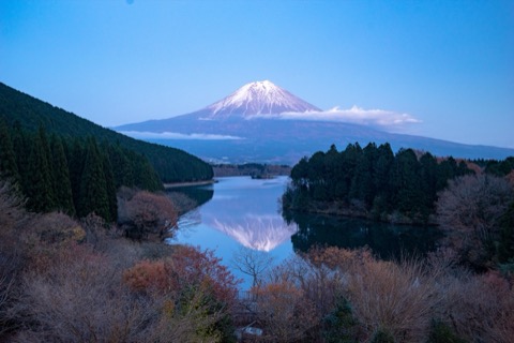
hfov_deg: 61.9
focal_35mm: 30
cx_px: 257
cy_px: 172
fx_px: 428
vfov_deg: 43.6
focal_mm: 30
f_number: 6.3
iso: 400
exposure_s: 8
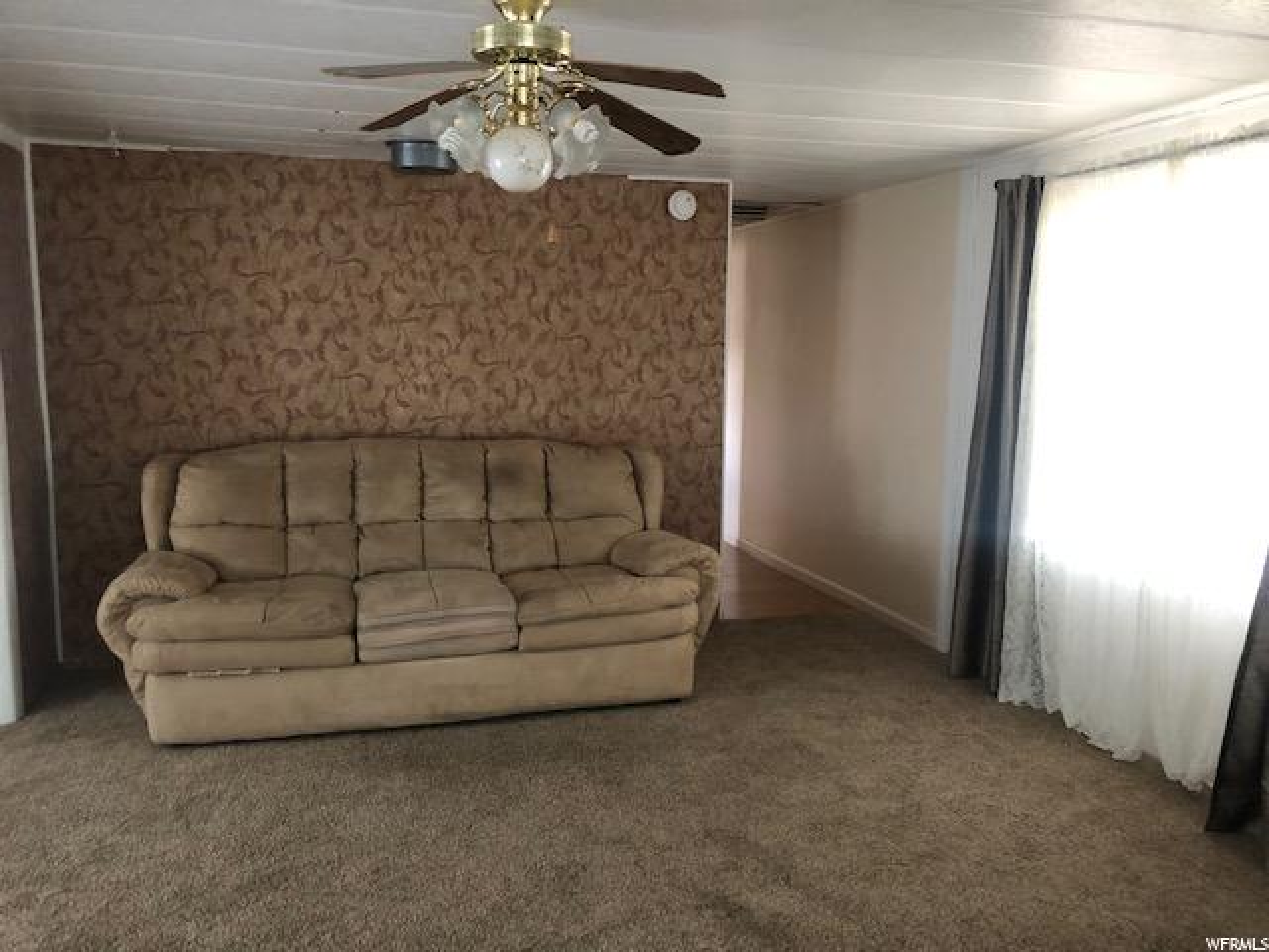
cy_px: 476
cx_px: 634
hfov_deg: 63.4
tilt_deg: -6.9
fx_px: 1026
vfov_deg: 49.7
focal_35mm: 28
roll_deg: -0.5
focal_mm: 3.99
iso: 80
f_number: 1.8
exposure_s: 1/5
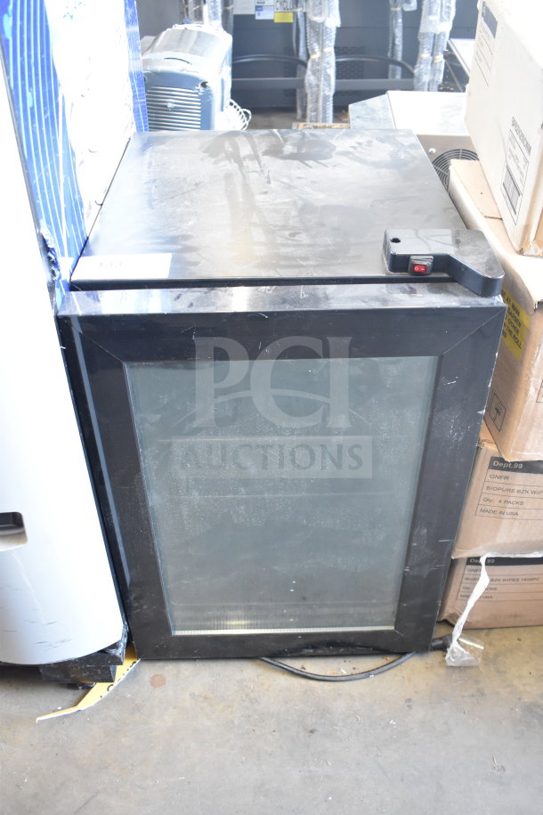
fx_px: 713
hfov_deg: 41.7
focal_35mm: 32
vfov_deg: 59.5
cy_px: 408
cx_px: 272
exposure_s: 1/30
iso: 1800
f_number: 3.8
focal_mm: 21
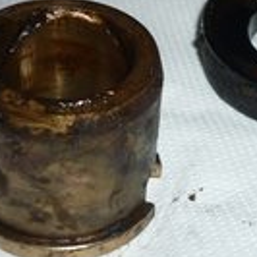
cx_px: 234
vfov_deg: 19.7
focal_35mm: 88
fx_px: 739
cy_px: 108
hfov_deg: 19.3
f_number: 2.8
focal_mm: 5.5
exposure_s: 1/30
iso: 100
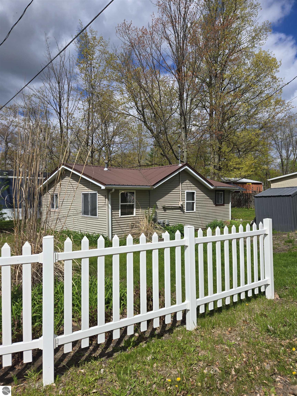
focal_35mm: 23
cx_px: 148
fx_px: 263
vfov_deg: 73.9
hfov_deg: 58.9
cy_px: 198
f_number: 1.8
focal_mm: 5.4
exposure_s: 1/3273
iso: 25
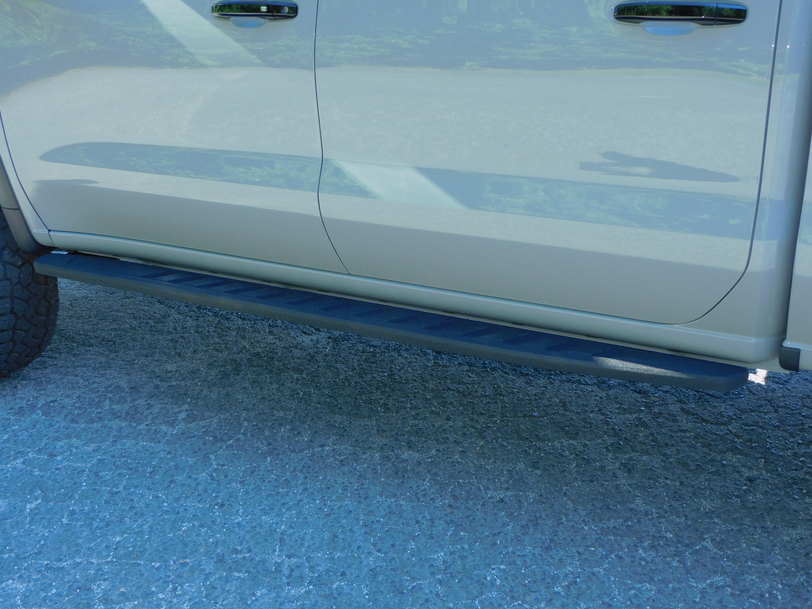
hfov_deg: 46.8
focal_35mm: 40
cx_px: 406
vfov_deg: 36.0
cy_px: 304
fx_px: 938
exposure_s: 1/100
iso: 125
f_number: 3.8
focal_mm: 7.2
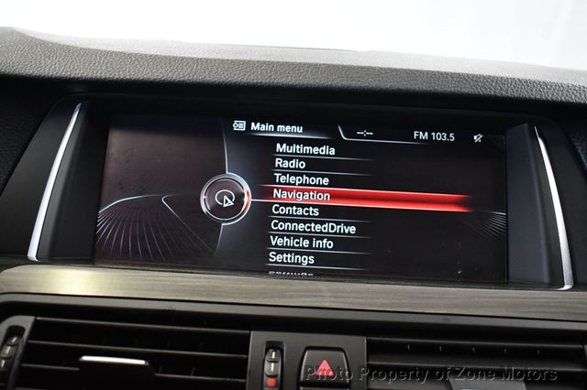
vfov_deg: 36.8
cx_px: 294
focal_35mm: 36
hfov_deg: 53.2
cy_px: 195
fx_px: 587
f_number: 3.8
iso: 3200
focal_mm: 24
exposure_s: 1/60
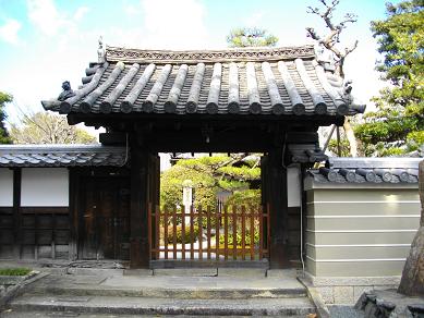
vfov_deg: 44.2
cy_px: 159
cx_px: 212
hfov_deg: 56.8
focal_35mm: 32
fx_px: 392
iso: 100
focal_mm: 5.7
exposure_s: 1/320
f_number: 2.9
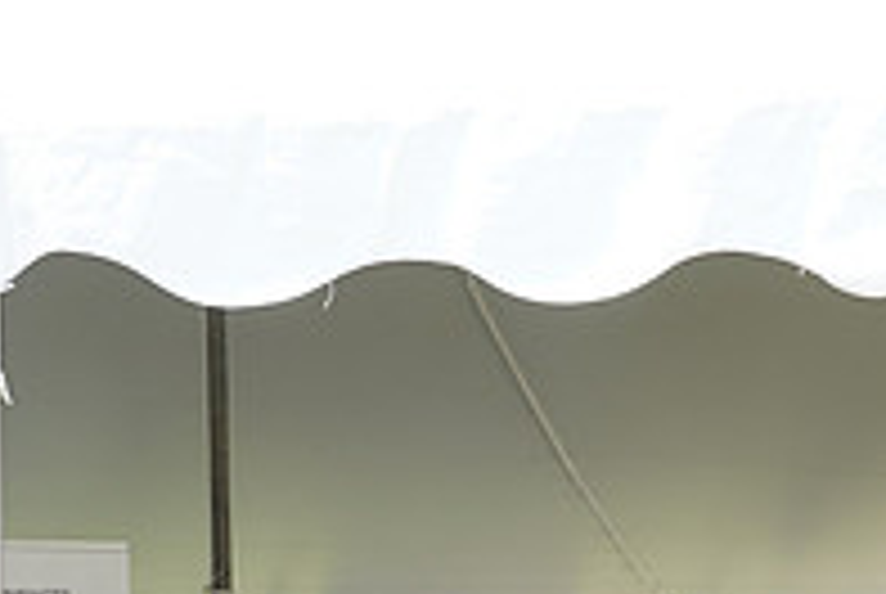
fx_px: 2465
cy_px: 812
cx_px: 994
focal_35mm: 100
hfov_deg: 19.5
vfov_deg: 13.2
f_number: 7.1
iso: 200
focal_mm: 34
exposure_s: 1/125
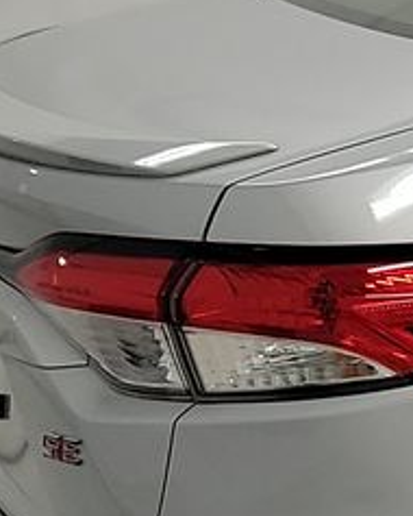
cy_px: 422
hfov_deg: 7.6
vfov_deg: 12.1
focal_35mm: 158
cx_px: 1491
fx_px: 2411
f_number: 1.8
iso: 129
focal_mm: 6.7
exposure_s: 1/59
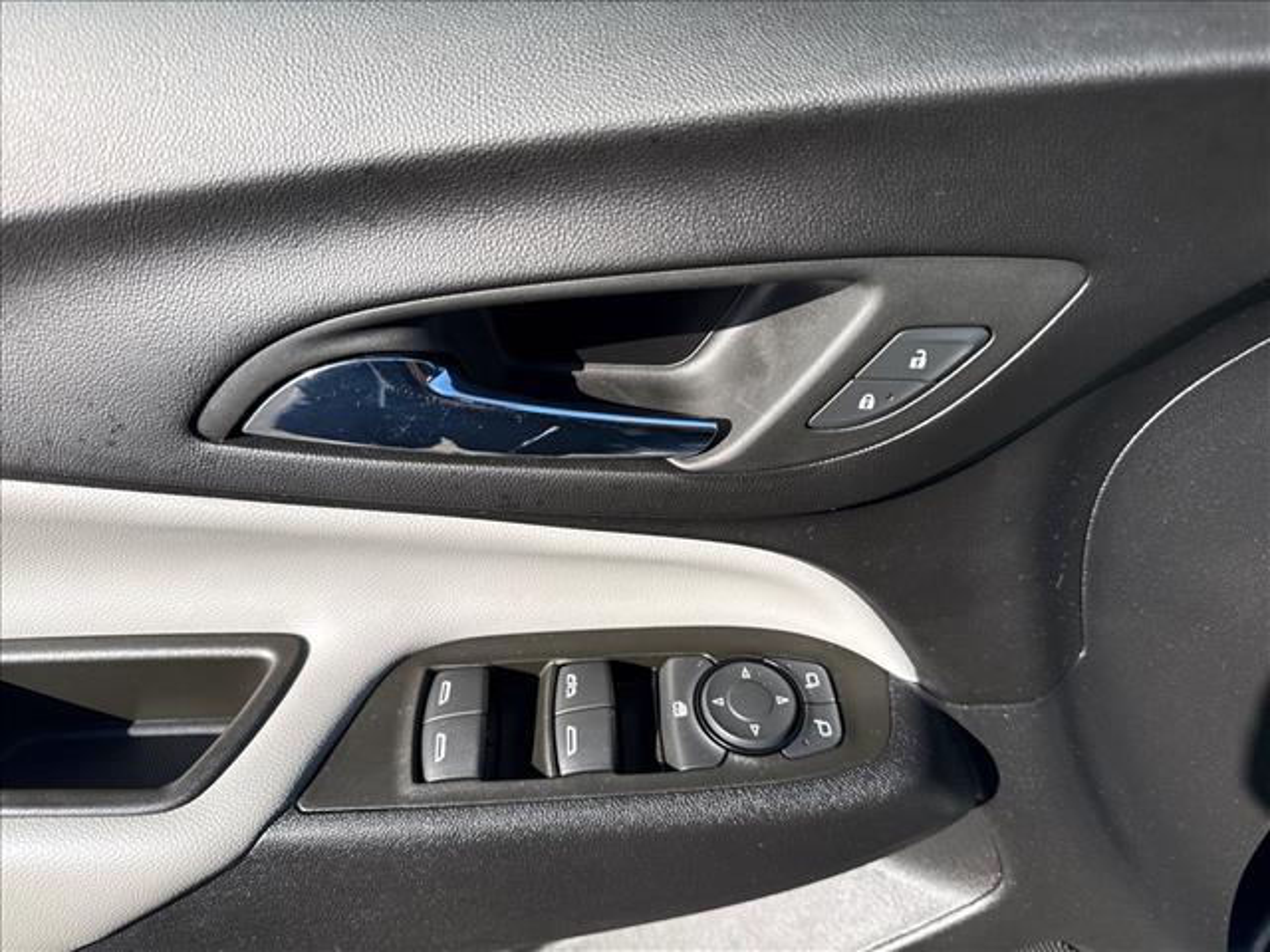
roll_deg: +3.3
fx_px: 881
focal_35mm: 24
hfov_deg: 71.6
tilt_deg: -43.0
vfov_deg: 56.8
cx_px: 635
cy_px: 476
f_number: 1.78
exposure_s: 1/780
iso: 80
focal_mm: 6.76
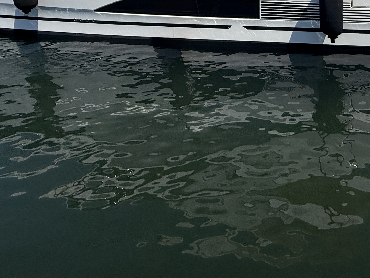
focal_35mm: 31
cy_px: -6
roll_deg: +1.9
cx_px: 253
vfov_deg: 39.5
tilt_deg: -11.2
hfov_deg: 56.8
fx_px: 331
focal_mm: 2.22
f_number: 2.2
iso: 50
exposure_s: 1/5155
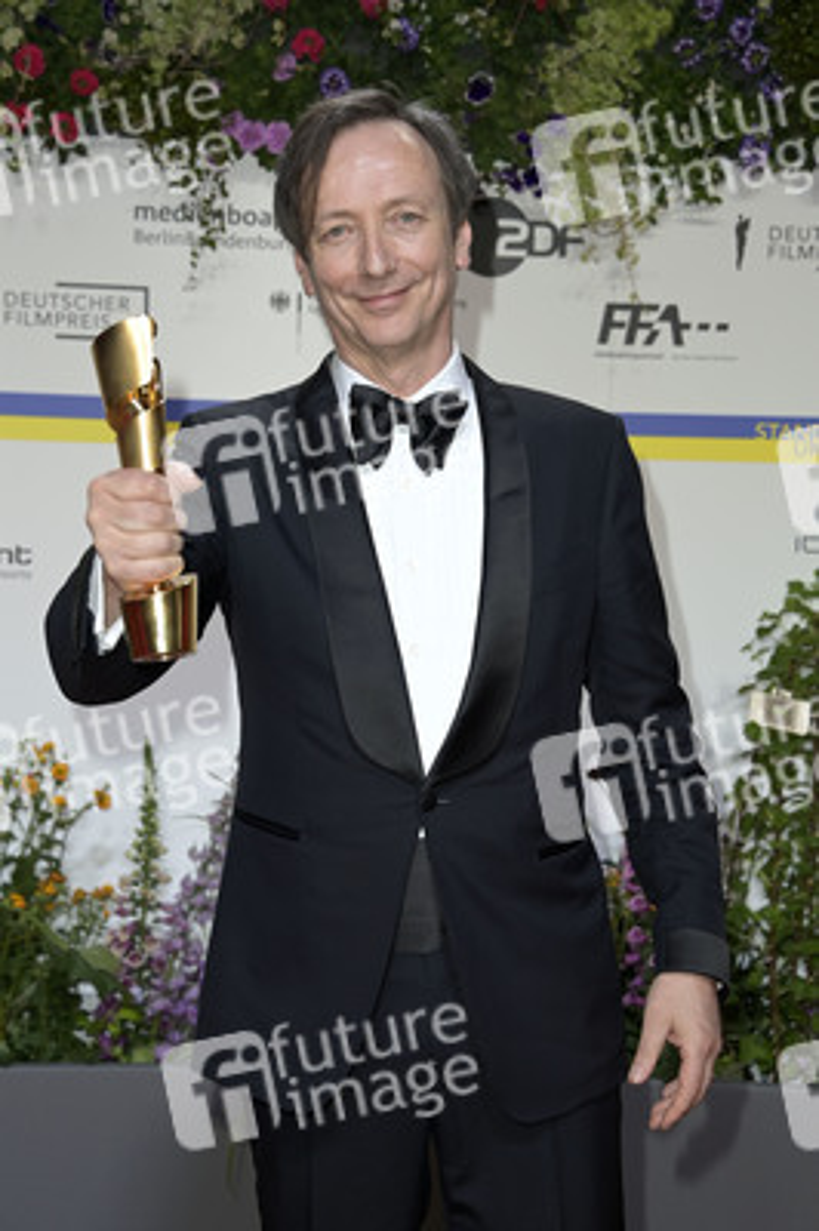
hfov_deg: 19.4
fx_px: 2393
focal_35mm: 70
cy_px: 616
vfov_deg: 28.9
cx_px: 410
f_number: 6.3
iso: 800
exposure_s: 1/250
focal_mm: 70
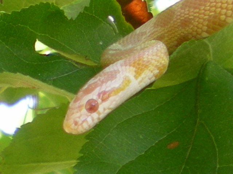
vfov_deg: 37.7
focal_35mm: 38
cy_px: 87
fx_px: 256
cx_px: 116
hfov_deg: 49.0
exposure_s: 1/67.8
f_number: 3.1
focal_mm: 6.3
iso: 50
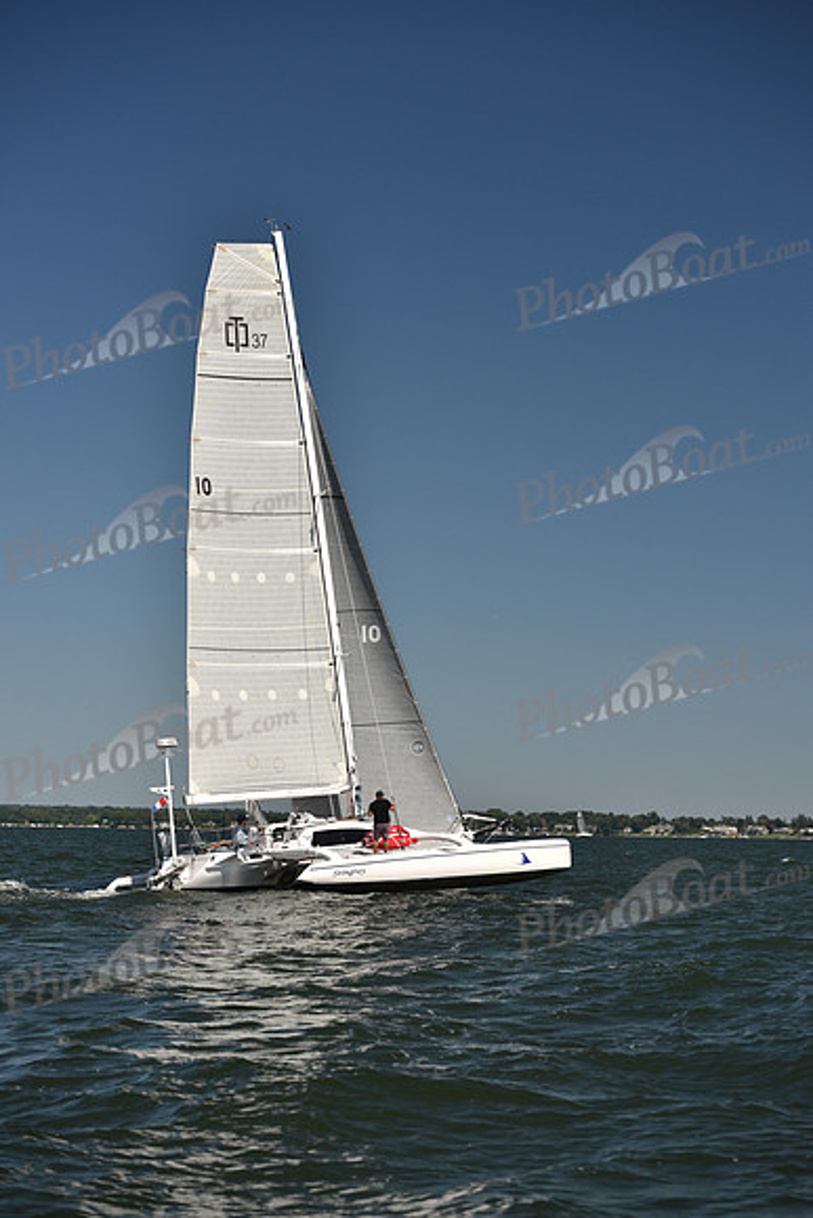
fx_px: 2370
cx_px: 406
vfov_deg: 28.8
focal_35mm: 70
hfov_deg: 19.5
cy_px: 609
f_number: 4.5
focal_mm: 70
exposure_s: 1/1250
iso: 250
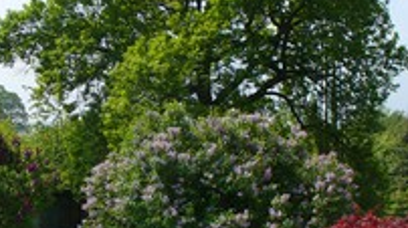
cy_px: 172
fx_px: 864
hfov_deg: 26.4
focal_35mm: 80
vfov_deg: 15.0
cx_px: 129
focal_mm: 6.1
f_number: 5.6
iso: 100
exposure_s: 1/400
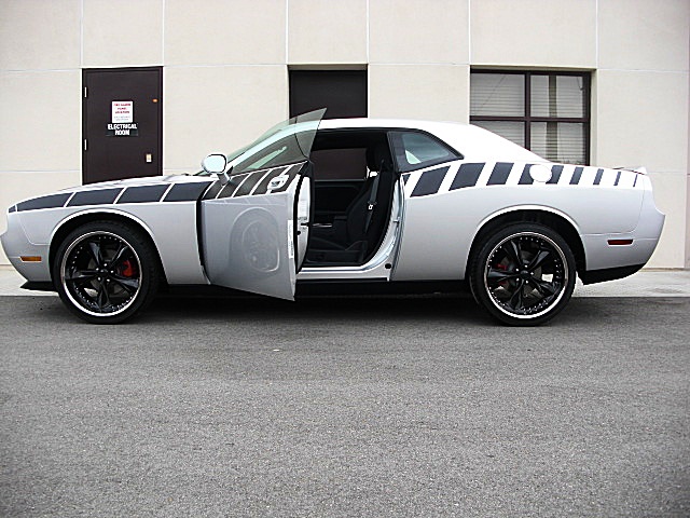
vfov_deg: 39.7
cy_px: 259
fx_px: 718
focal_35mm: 36
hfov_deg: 51.4
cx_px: 345
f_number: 2.8
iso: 50
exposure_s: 1/200
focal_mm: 6.3
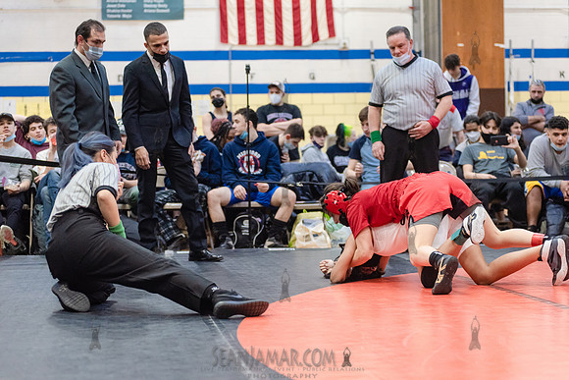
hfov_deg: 25.4
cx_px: 284
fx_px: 1265
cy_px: 190
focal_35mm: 80
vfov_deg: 17.1
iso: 4000
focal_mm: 80
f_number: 3.5
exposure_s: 1/320
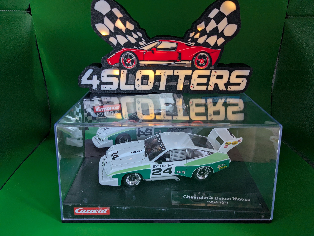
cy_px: 118
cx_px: 157
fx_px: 245
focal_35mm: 27
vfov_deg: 51.4
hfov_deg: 65.3
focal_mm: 4.38
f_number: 1.73
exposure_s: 1/99.9
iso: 137
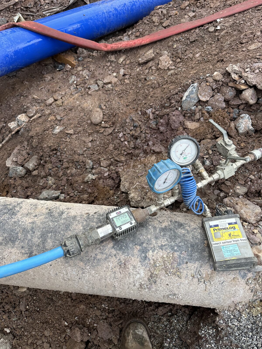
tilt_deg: -48.9
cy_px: 174
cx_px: 131
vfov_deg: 71.6
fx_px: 242
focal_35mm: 24
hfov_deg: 56.8
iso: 80
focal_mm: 6.86
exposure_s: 1/387
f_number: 1.78
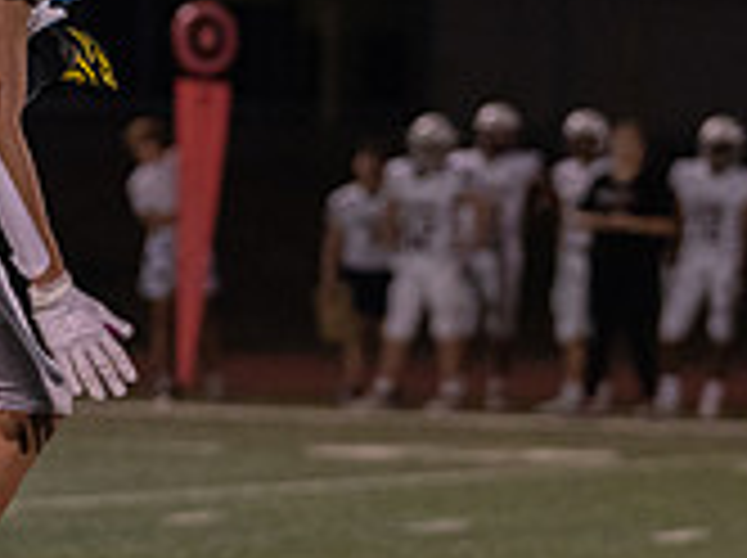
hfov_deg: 4.6
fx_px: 9266
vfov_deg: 3.4
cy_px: 151
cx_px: 0
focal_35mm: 430
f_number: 3.2
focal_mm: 117
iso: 4000
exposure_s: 1/1250
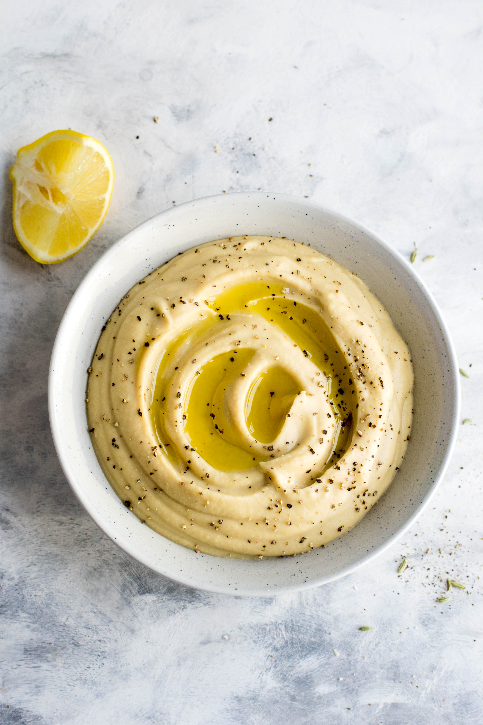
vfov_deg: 27.0
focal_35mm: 75
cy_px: 362
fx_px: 1509
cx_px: 242
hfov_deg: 18.2
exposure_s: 1/60
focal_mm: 50
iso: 200
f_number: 5.6
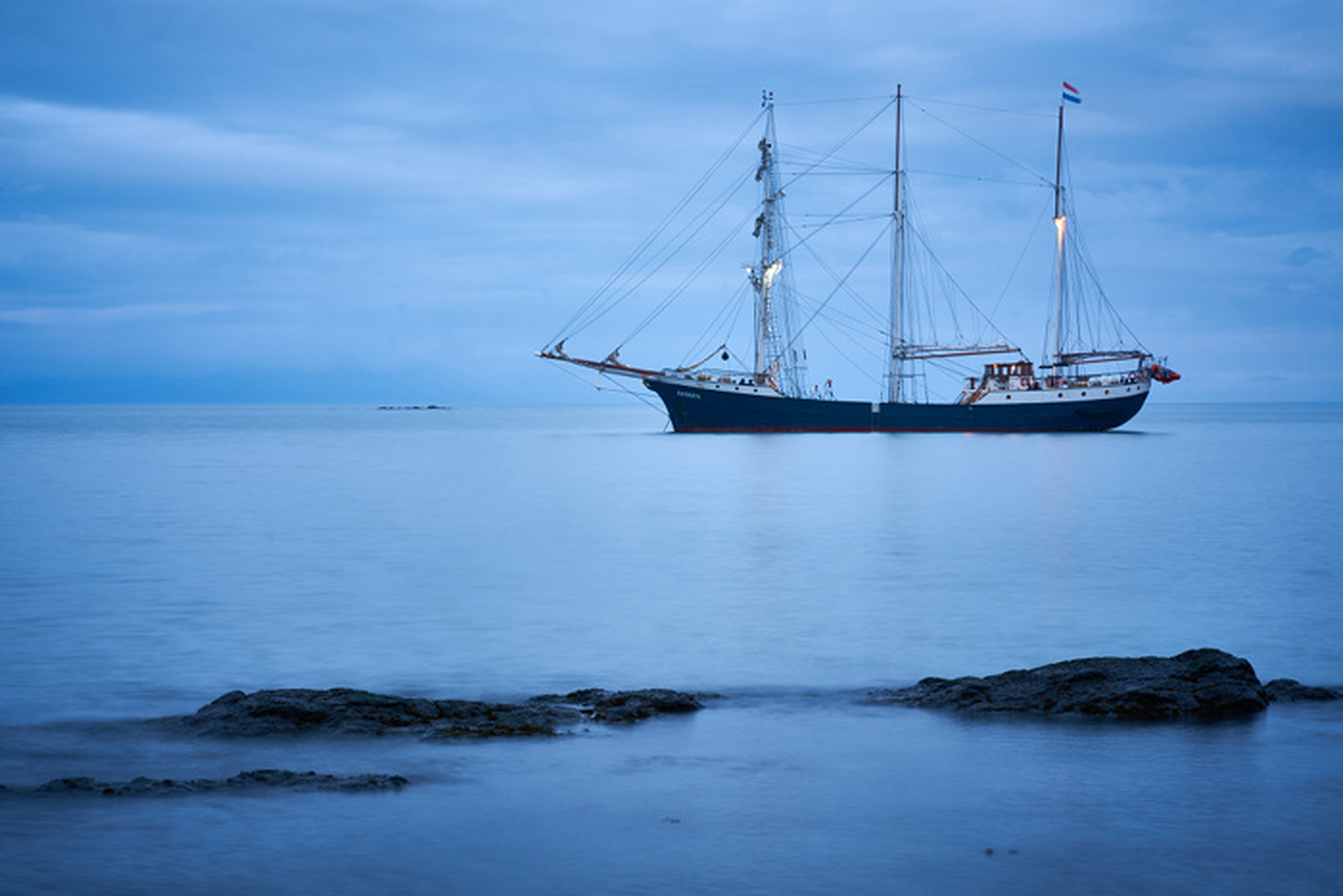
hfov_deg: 23.9
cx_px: 672
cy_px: 448
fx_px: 3171
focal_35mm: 85
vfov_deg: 16.1
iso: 100
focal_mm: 85
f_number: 13
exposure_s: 3
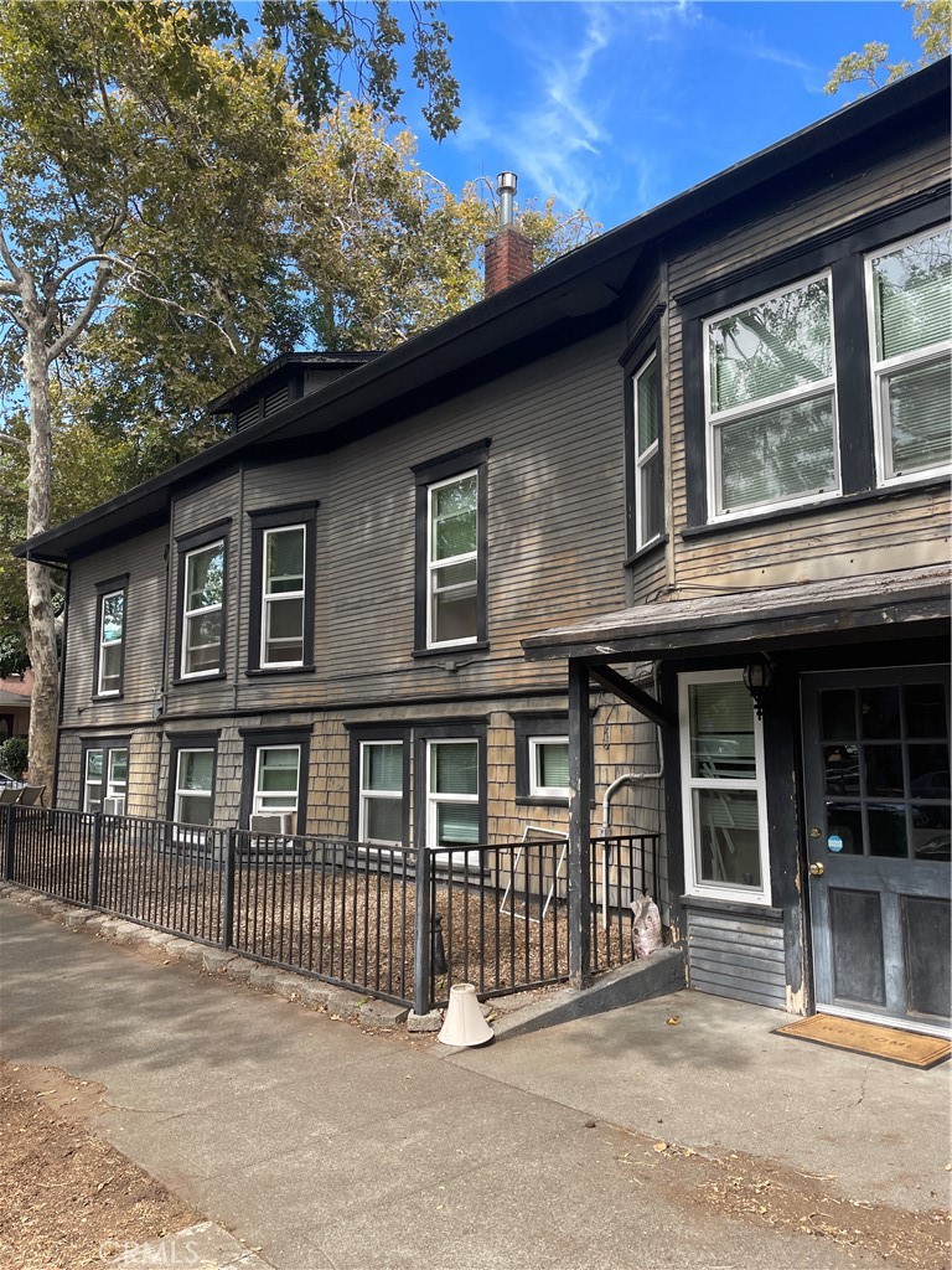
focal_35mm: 26
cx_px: 476
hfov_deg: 53.1
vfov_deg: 67.3
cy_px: 635
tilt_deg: +8.0
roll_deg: +0.8
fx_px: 953
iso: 32
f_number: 1.6
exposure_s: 1/527
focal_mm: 4.2
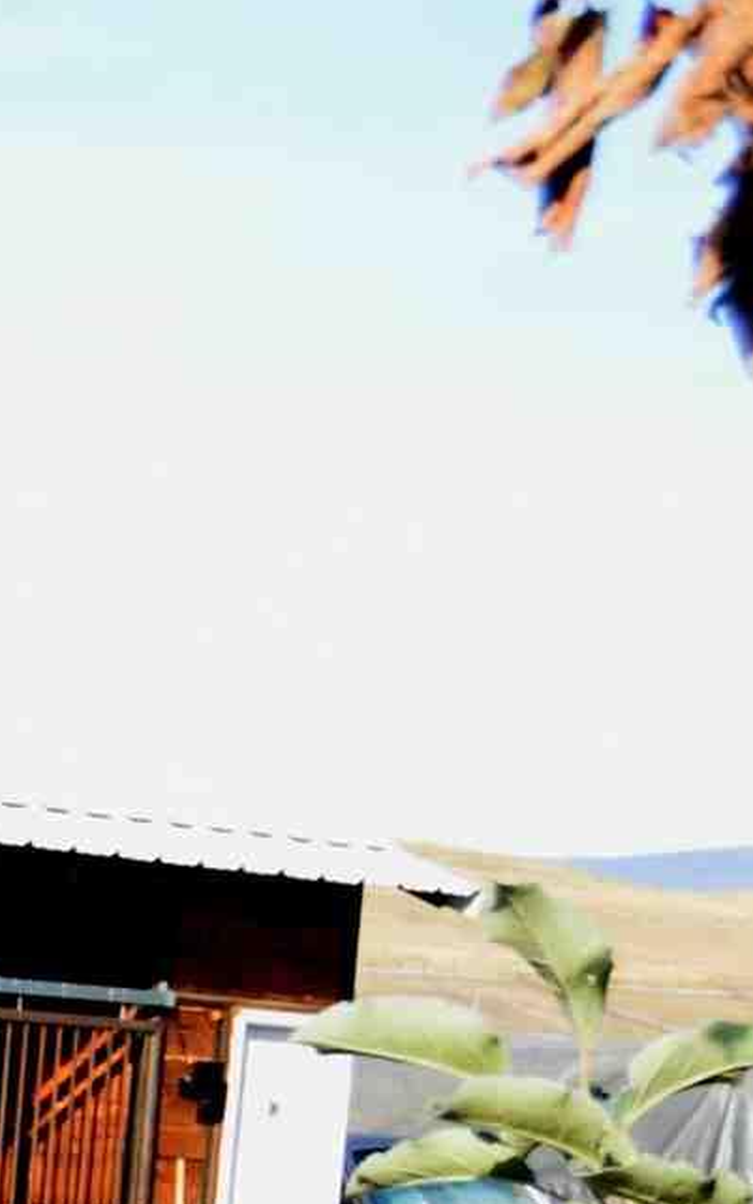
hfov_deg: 6.7
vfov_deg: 11.9
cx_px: -1861
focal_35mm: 168
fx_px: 5527
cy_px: 1829
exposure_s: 1/200
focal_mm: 23
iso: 400
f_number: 7.1
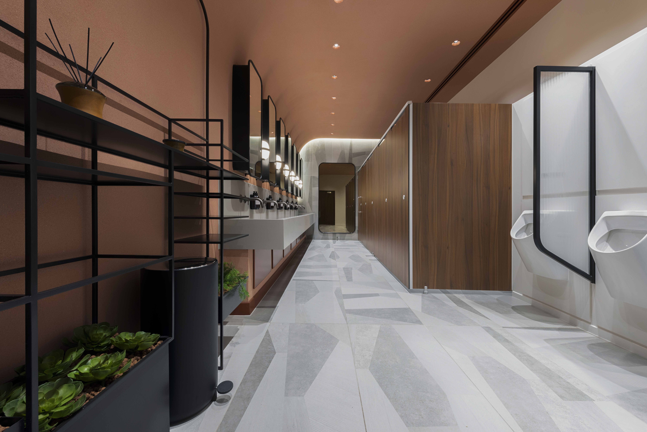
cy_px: 216
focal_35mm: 14
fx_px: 252
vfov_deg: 81.2
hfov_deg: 104.2
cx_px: 324
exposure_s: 1.6
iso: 200
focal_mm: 14
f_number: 18
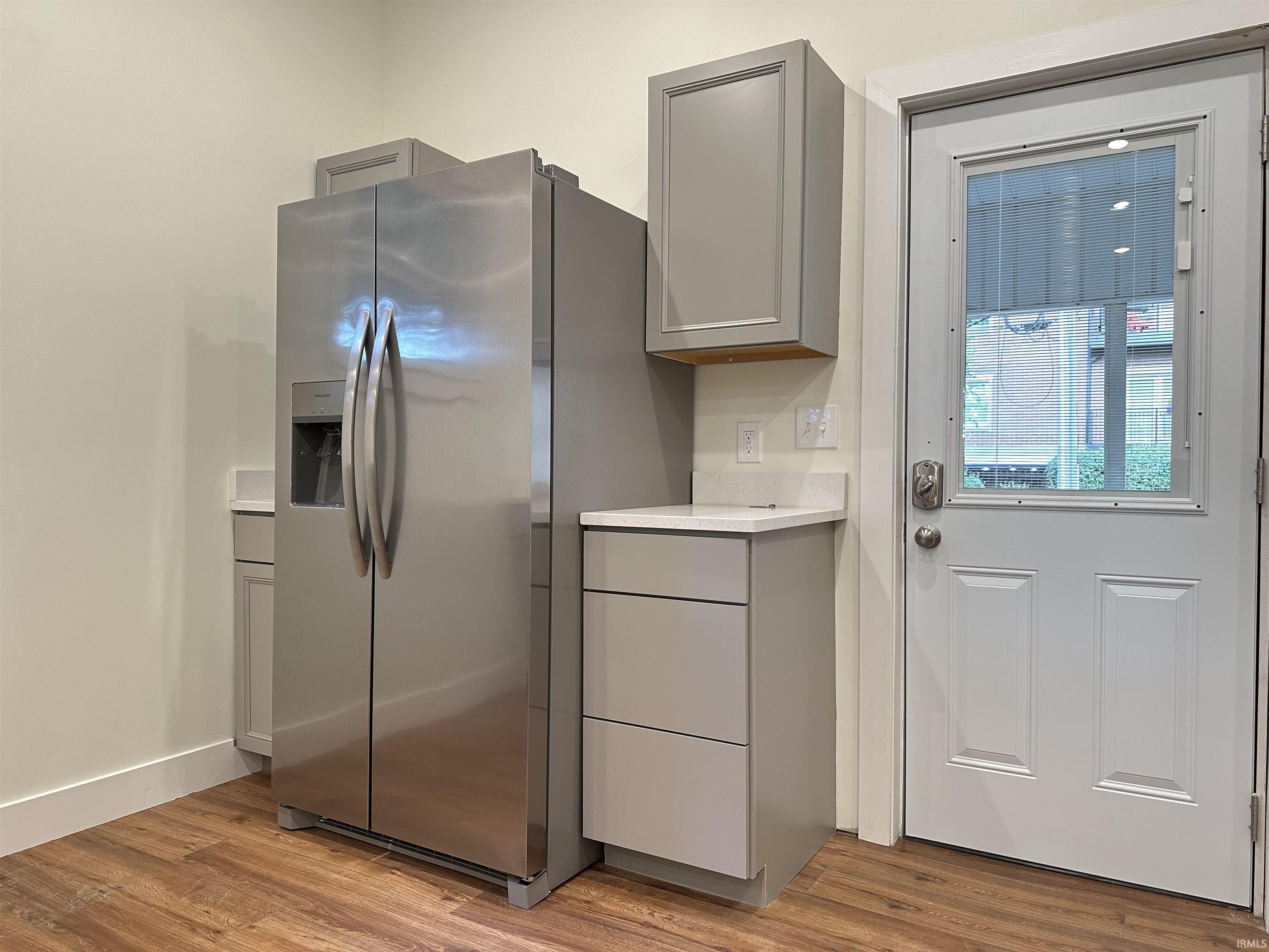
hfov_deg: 71.6
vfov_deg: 56.8
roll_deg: -0.6
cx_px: 634
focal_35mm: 24
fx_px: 880
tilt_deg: -1.3
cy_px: 476
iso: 160
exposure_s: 1/60
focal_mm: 6.86
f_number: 1.78
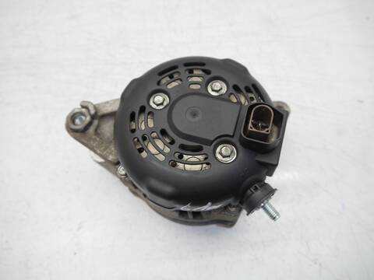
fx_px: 346
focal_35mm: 32
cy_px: 140
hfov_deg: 56.8
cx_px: 187
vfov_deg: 44.2
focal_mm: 16
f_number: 3.8
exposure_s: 1/60
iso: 400
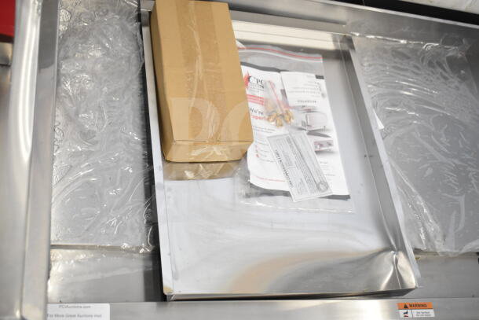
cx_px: 240
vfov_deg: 29.9
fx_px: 599
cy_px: 160
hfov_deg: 43.6
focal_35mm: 45
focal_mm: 30
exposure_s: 1/100
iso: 1600
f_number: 4.2
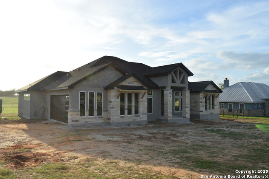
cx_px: 134
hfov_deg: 61.9
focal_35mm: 30
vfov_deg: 43.6
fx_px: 224
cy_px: 90
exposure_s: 1/320
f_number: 9
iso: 200
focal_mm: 20
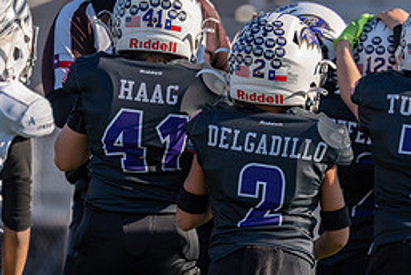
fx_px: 4926
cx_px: 339
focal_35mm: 431
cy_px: 201
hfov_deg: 4.8
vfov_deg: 3.2
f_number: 2.8
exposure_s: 1/2000
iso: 160
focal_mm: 191
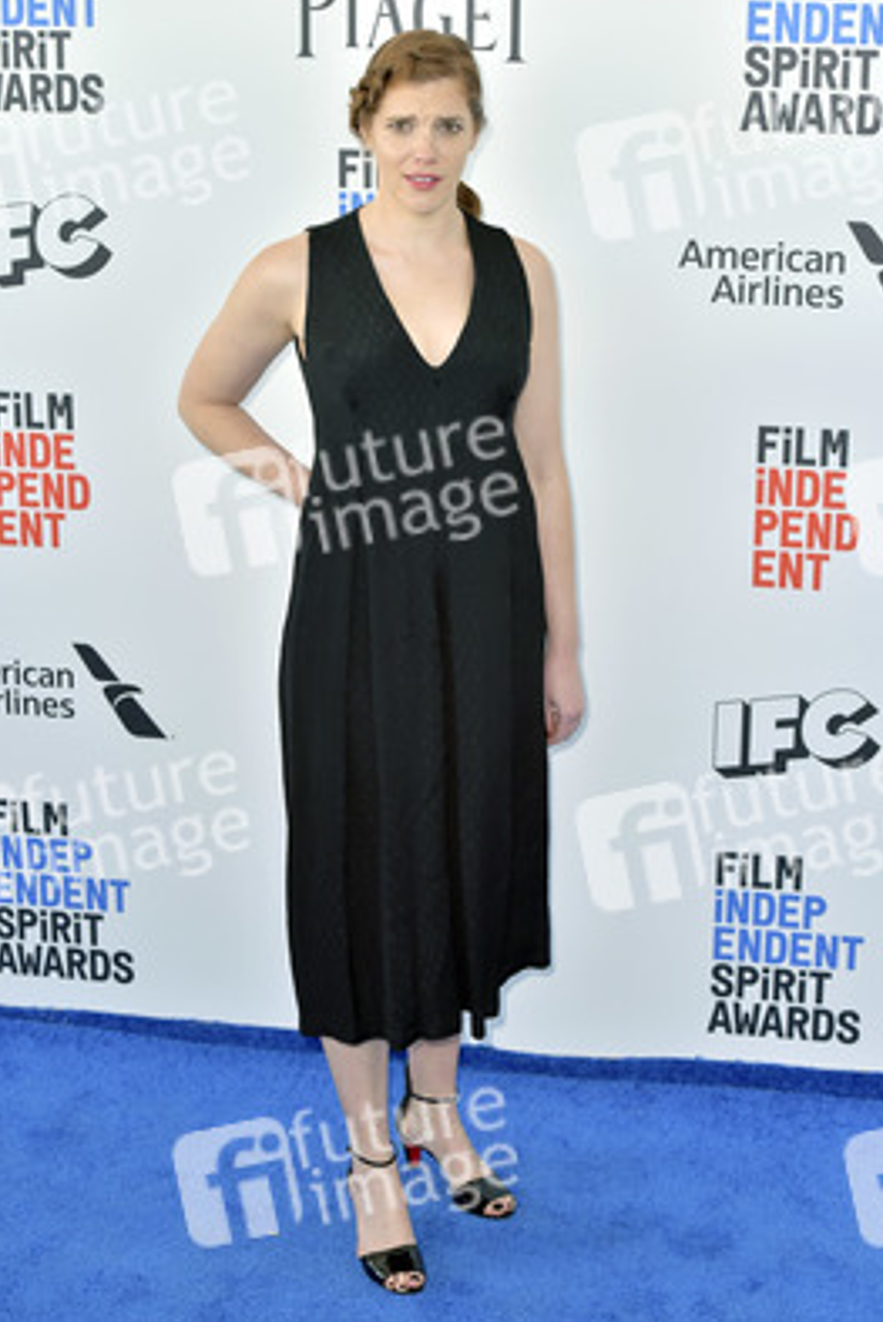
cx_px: 445
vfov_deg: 28.4
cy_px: 664
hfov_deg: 19.2
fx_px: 2610
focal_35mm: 71
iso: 500
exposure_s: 1/320
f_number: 6.3
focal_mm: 70
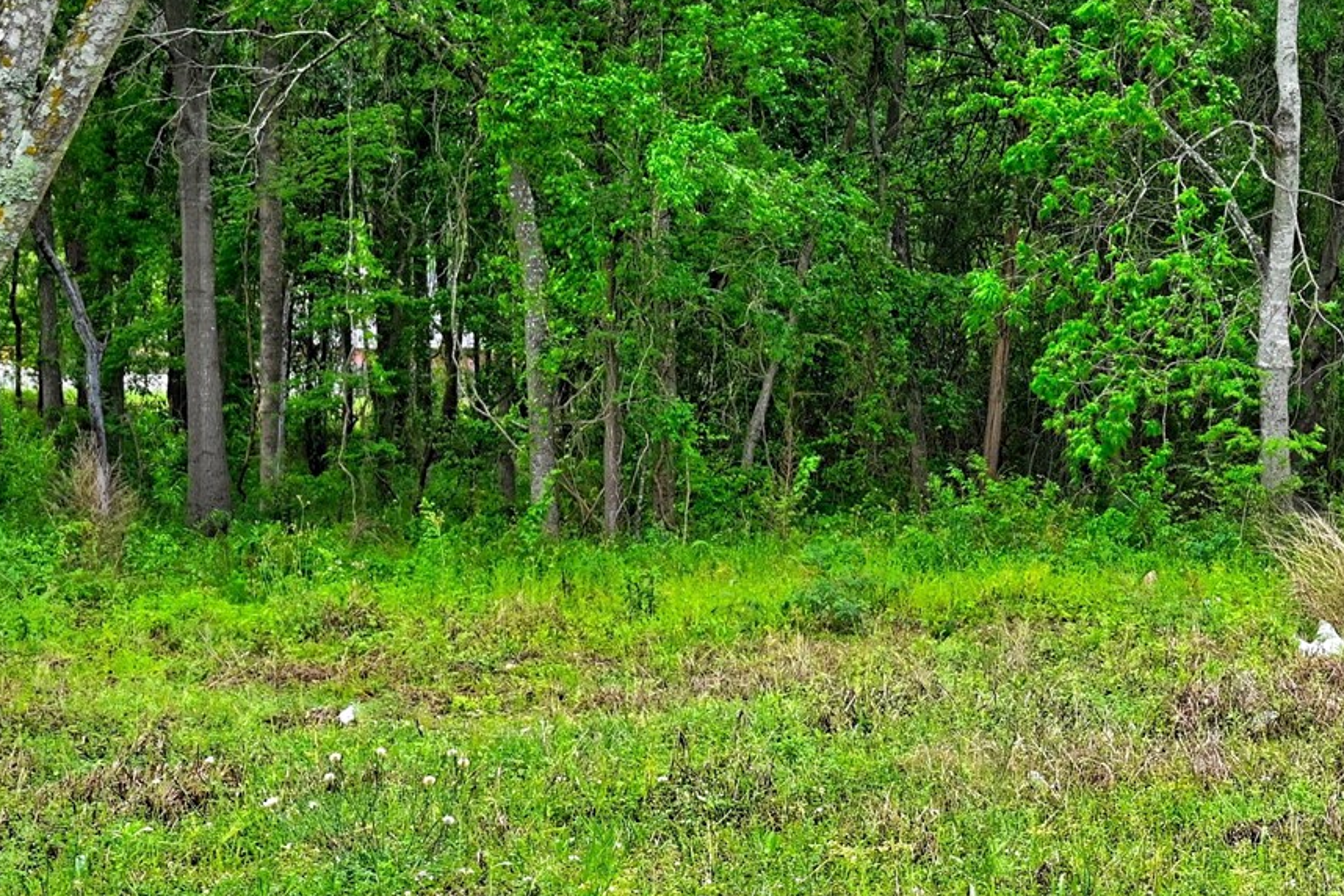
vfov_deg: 17.9
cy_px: 425
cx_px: 1599
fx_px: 2837
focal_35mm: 76
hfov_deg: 24.3
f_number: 8
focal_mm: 30
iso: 400
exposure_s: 1/50
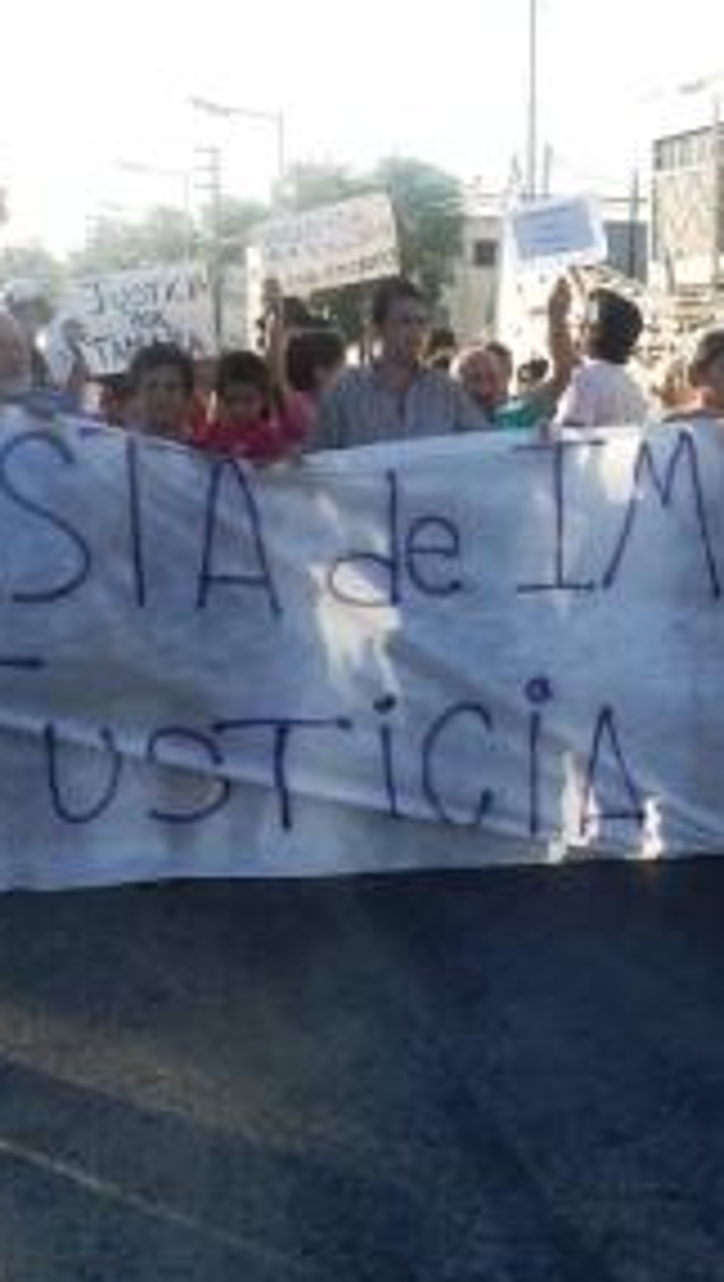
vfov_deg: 32.3
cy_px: 643
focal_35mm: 65
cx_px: 769
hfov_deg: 18.0
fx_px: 2211
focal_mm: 6.8
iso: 80
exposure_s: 1/250
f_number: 4.5
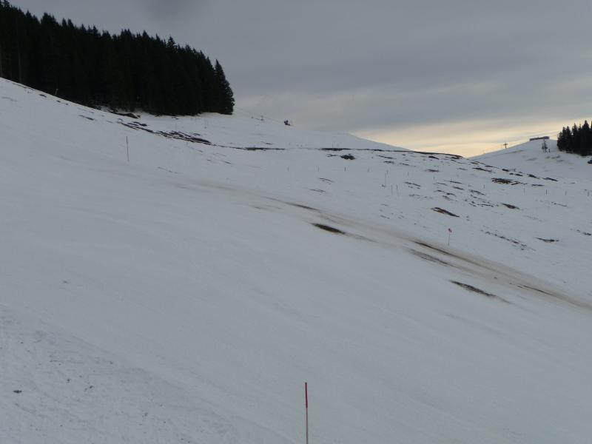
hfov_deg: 31.2
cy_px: 222
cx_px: 296
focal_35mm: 62
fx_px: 1060
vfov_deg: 23.7
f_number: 4.5
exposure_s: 1/800
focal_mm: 10.5
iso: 100
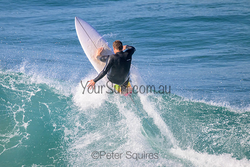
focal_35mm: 940
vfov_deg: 1.5
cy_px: 98
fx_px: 6532
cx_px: 103
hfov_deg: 2.2
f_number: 11
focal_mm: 800
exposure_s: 1/2000
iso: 2000
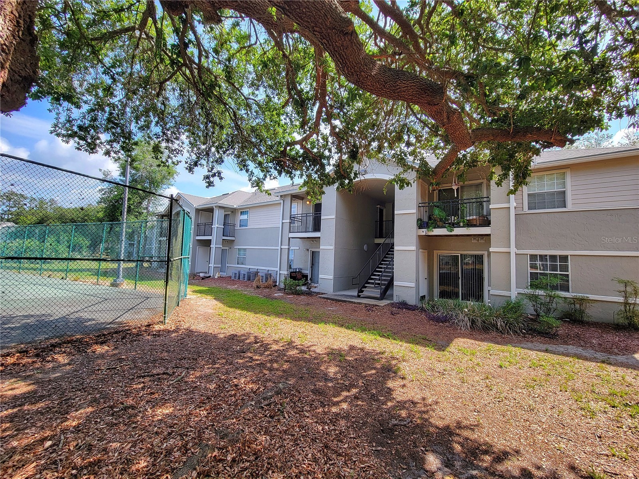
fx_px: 240
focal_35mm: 13
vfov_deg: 89.9
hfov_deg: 106.2
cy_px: 240
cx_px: 320
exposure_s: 1/585
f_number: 2.2
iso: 50
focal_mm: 2.2
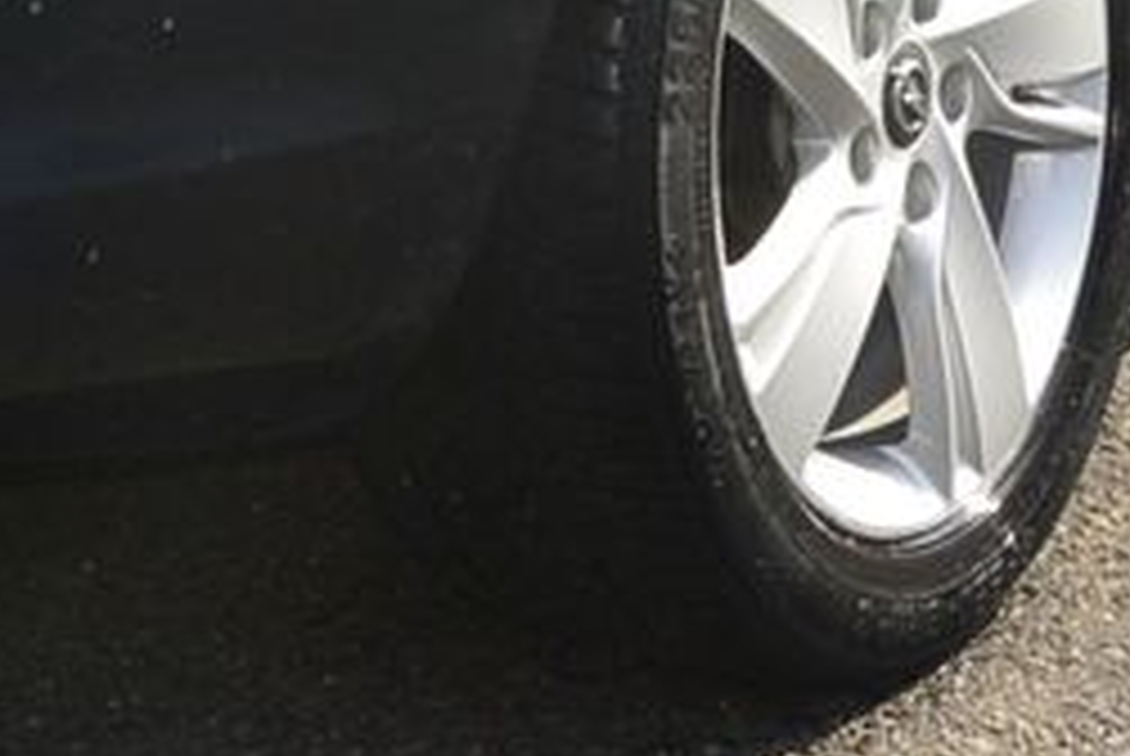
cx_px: 72
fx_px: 3457
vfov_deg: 11.6
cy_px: -569
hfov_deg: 18.2
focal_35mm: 110
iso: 160
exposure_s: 1/250
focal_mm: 10
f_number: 8
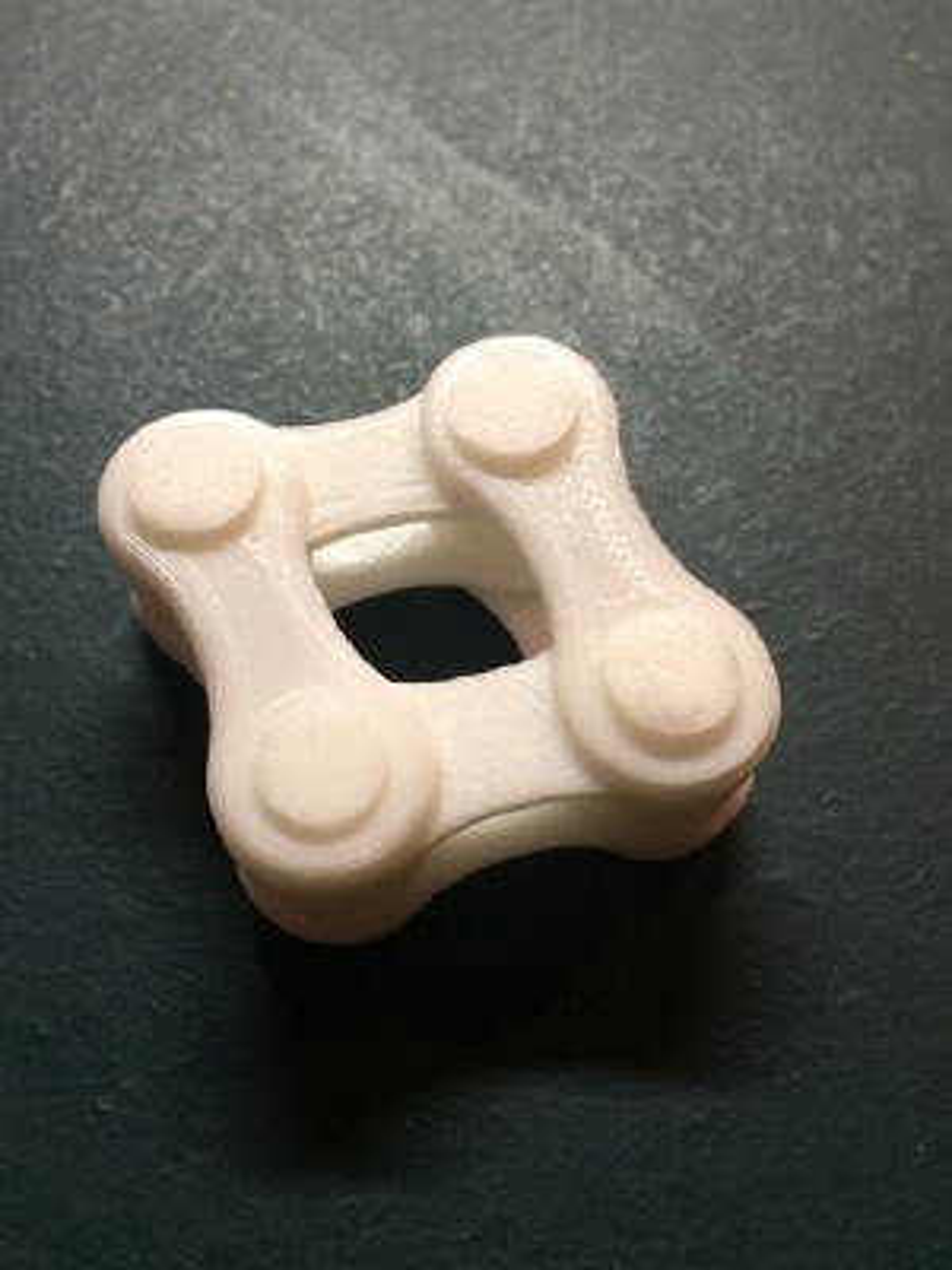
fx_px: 1063
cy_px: 635
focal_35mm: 29
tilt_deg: -61.1
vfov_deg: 61.7
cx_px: 476
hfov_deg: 48.2
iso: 160
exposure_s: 1/30
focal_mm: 4.15
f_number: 2.2
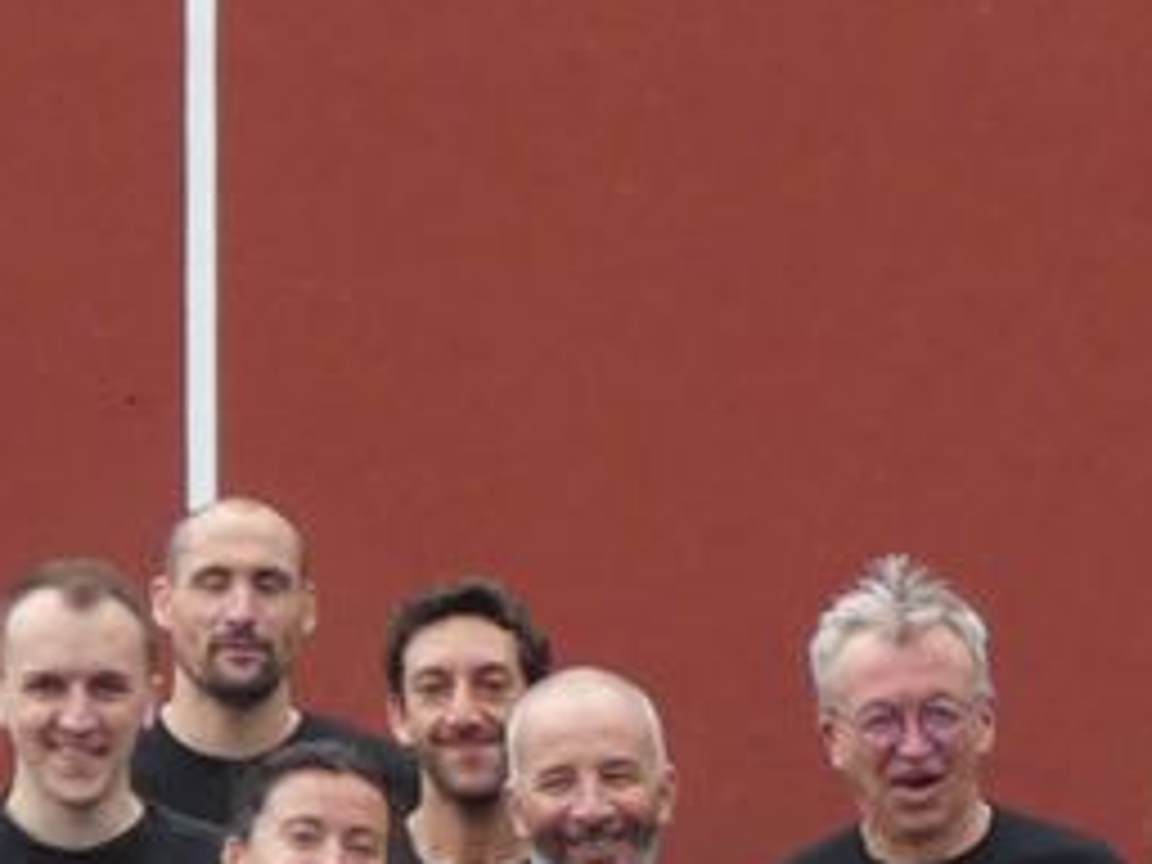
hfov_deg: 9.0
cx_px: 1035
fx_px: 7288
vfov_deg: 6.6
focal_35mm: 219
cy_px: 1814
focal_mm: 6.2
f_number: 3.4
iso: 160
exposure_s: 1/250
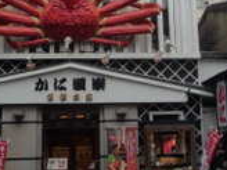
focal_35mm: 61
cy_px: 72
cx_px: 126
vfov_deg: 24.0
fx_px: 400
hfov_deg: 31.7
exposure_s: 1/320
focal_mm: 4.4
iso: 160
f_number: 2.8
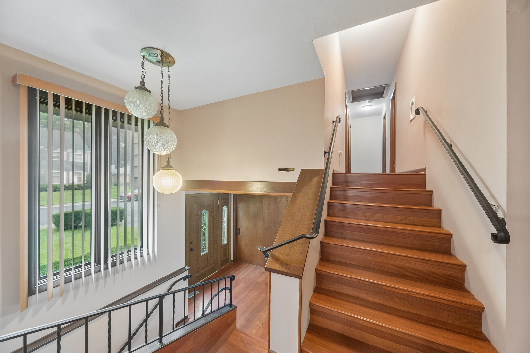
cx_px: 265
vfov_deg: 89.9
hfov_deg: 112.7
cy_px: 176
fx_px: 177
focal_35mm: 12
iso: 400
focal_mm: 12
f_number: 8
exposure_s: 1/4
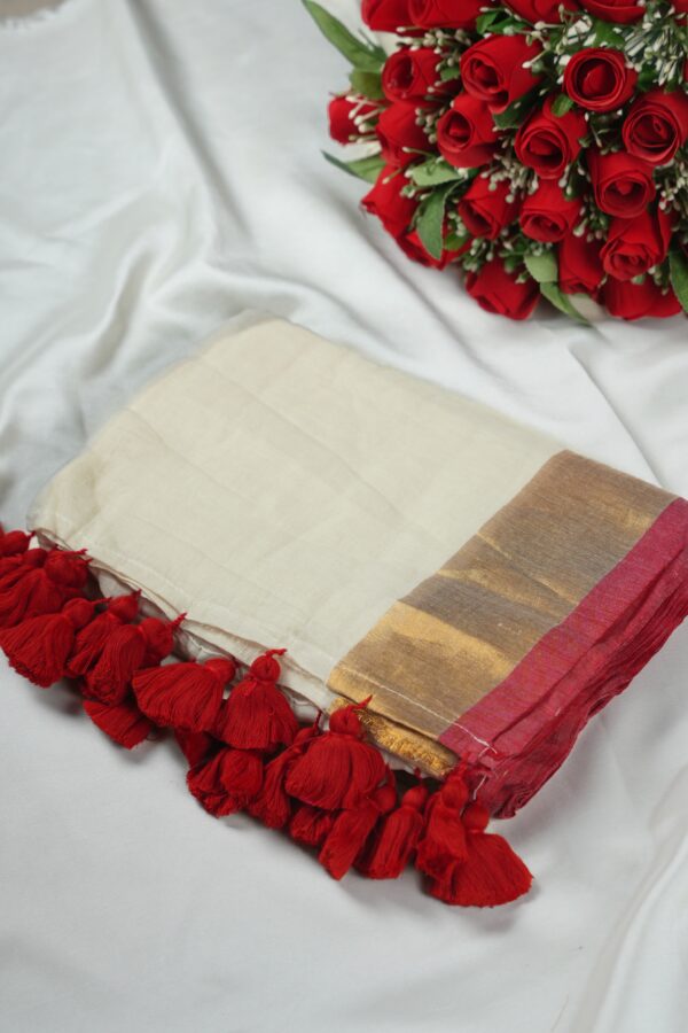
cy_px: 516
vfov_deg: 23.1
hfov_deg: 15.5
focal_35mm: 88
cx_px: 344
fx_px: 2522
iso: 160
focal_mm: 59.2
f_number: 4
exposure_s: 1/160
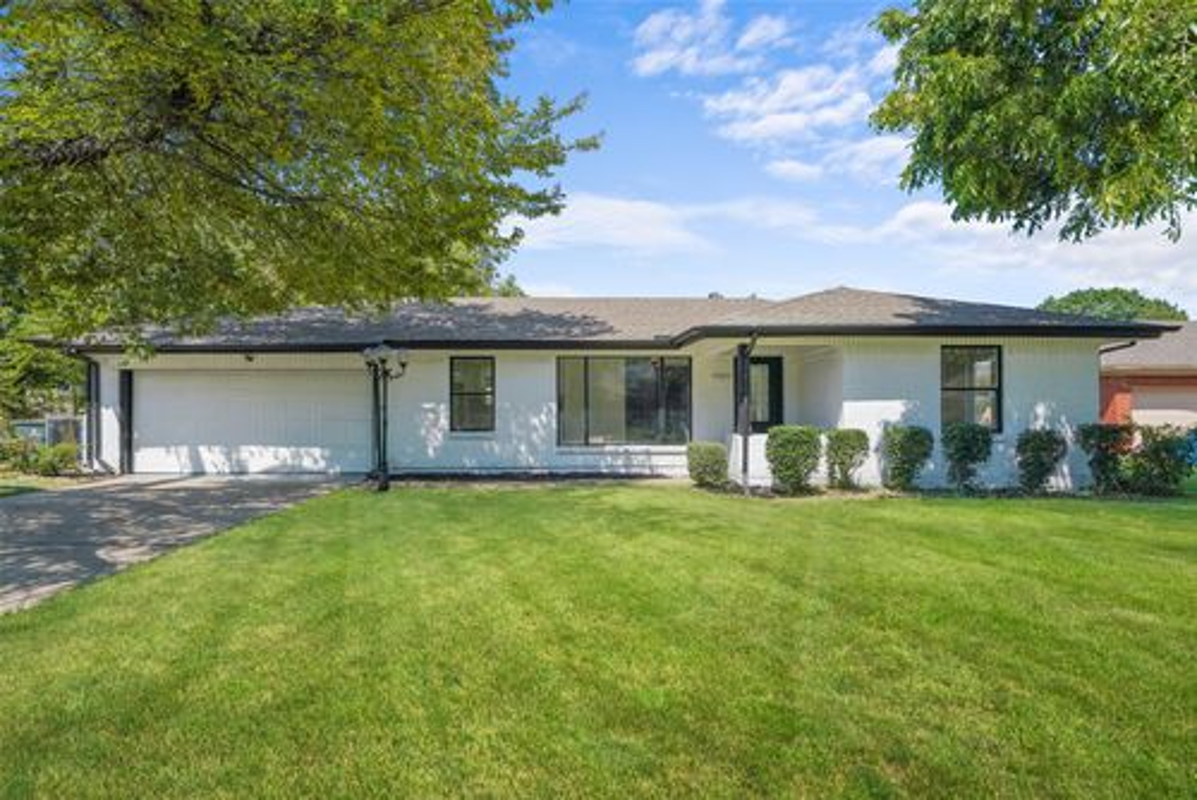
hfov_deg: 83.1
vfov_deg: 61.3
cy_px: 400
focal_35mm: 20
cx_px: 598
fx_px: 675
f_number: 9
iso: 640
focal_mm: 20.3
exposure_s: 1/1250
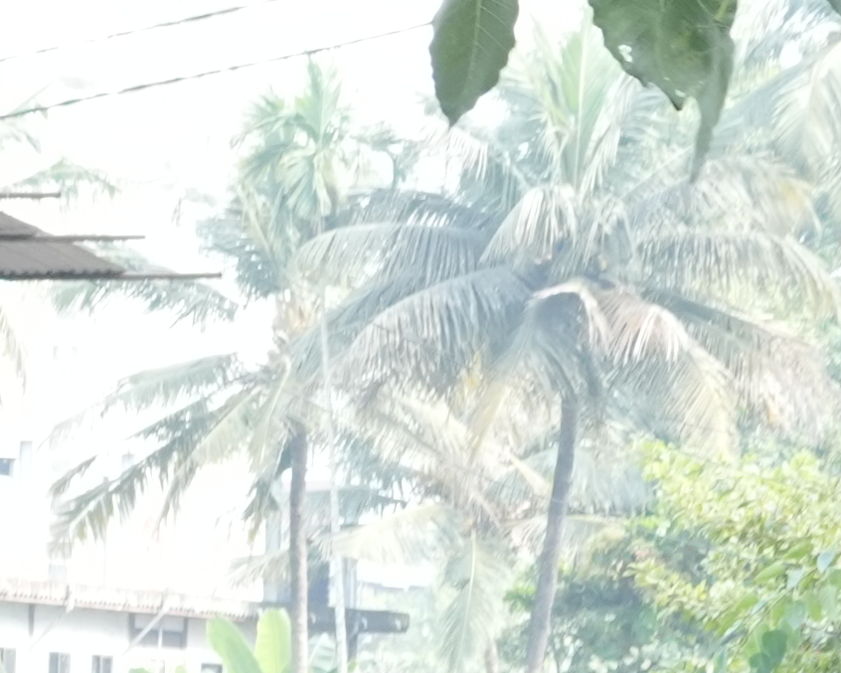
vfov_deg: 5.6
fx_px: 6771
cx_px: -2314
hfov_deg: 6.1
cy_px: 1101
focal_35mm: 272
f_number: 5
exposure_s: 1/500
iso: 1600
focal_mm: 35
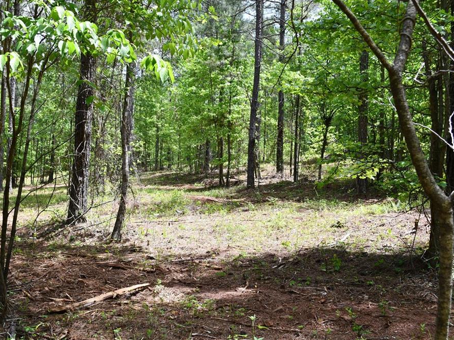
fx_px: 524
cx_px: 202
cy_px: 173
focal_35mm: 40
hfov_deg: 46.7
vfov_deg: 35.9
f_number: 6.3
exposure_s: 1/250
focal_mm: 18
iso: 200
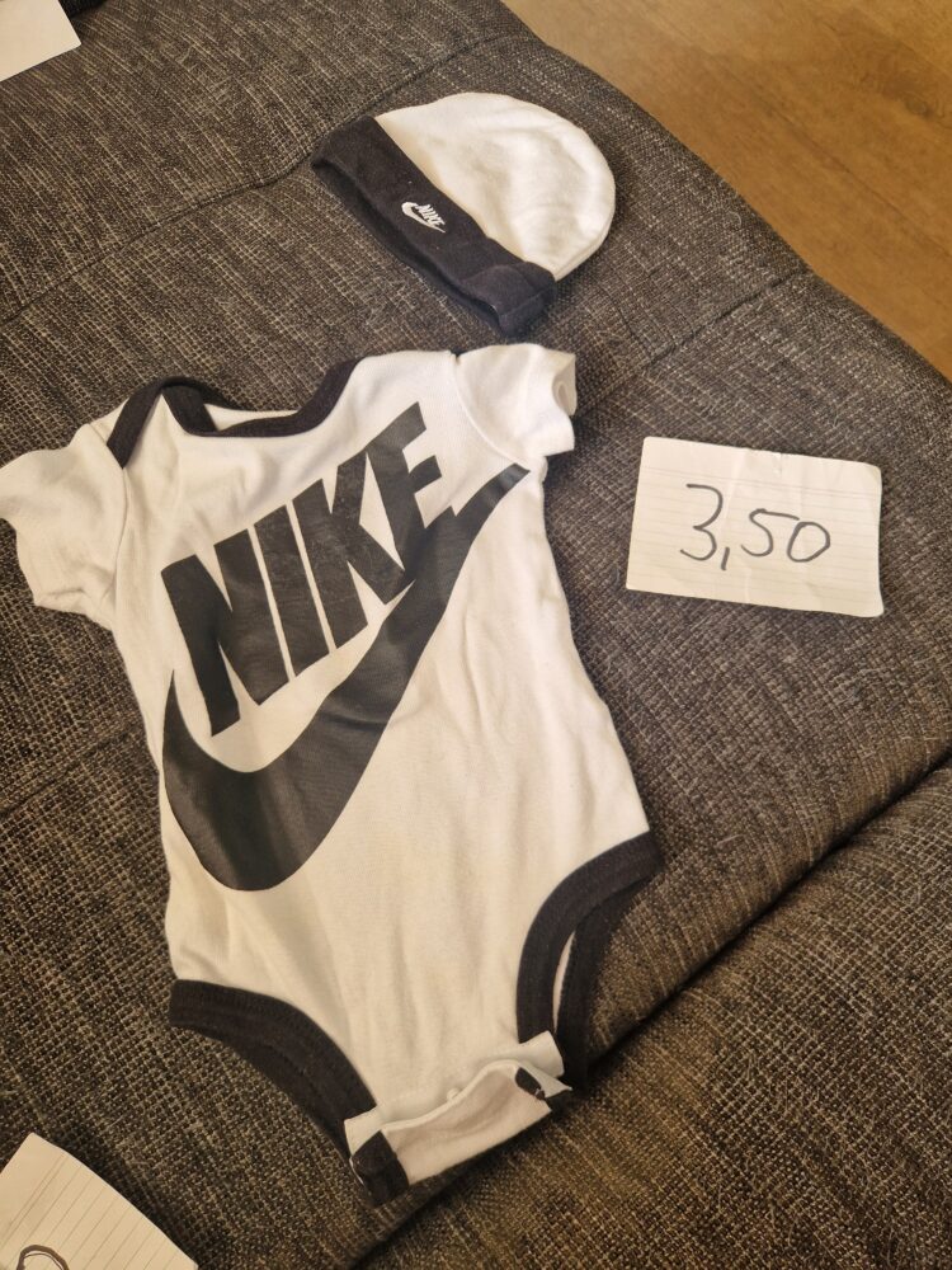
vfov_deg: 73.9
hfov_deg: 58.9
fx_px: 843
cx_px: 476
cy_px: 635
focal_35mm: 23
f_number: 1.8
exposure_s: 1/180
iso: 125
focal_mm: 5.4
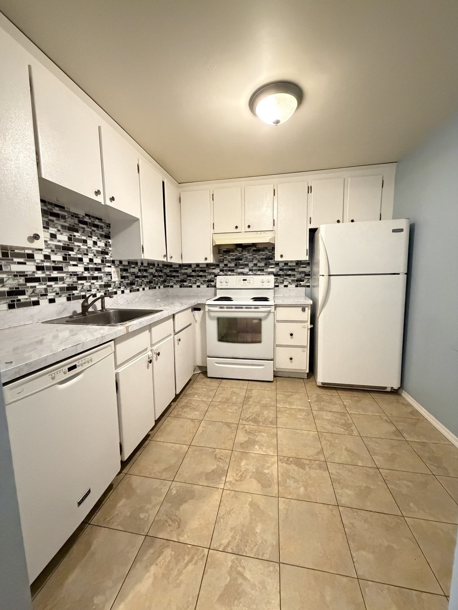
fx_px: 247
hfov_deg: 85.7
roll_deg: +1.7
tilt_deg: -5.1
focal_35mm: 14
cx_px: 229
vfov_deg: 102.1
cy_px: 305
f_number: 2.2
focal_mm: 2.22
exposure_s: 1/40
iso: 1250
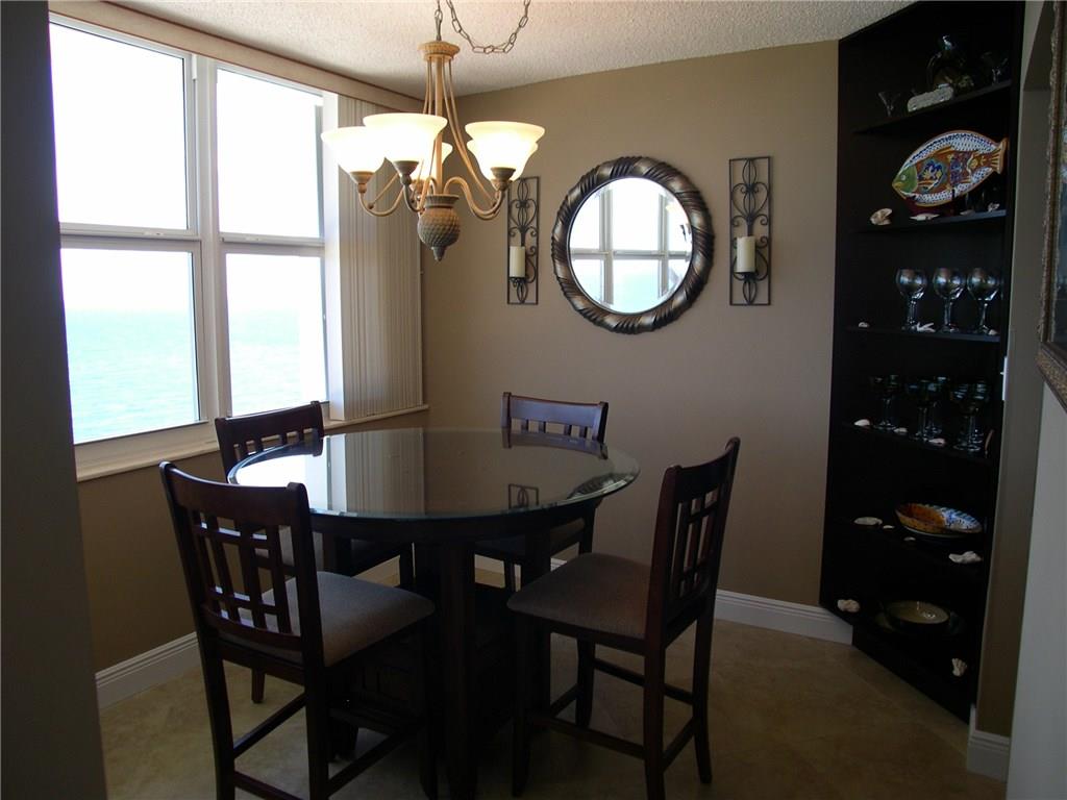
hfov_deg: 49.0
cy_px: 400
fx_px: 1171
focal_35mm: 38
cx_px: 534
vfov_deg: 37.7
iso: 100
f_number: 2.8
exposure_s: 1/47.7
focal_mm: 8
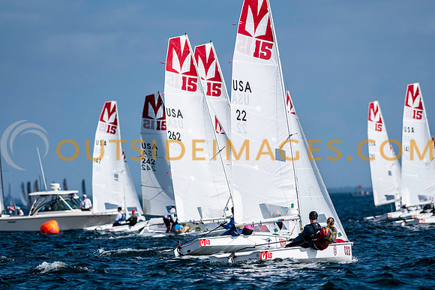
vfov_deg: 3.1
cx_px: 218
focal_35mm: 450
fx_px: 5439
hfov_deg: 4.6
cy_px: 145
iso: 200
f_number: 5
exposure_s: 1/5000
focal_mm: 300
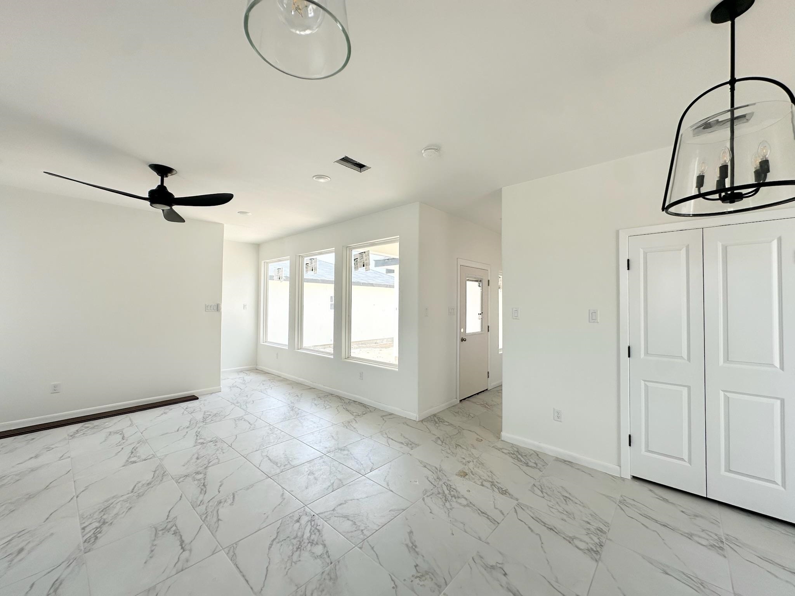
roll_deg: -0.7
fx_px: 322
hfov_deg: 102.1
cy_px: 298
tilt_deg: +0.6
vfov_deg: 85.7
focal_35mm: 14
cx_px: 398
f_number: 2.2
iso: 40
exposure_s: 1/354
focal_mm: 2.22
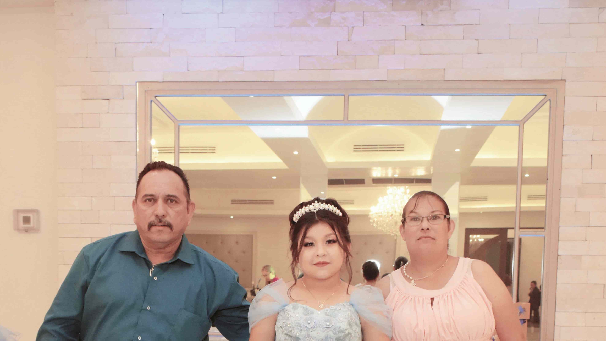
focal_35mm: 57
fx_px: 916
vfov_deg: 20.1
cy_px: 382
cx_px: 301
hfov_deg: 36.6
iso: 1600
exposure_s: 1/80
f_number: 5.6
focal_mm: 24
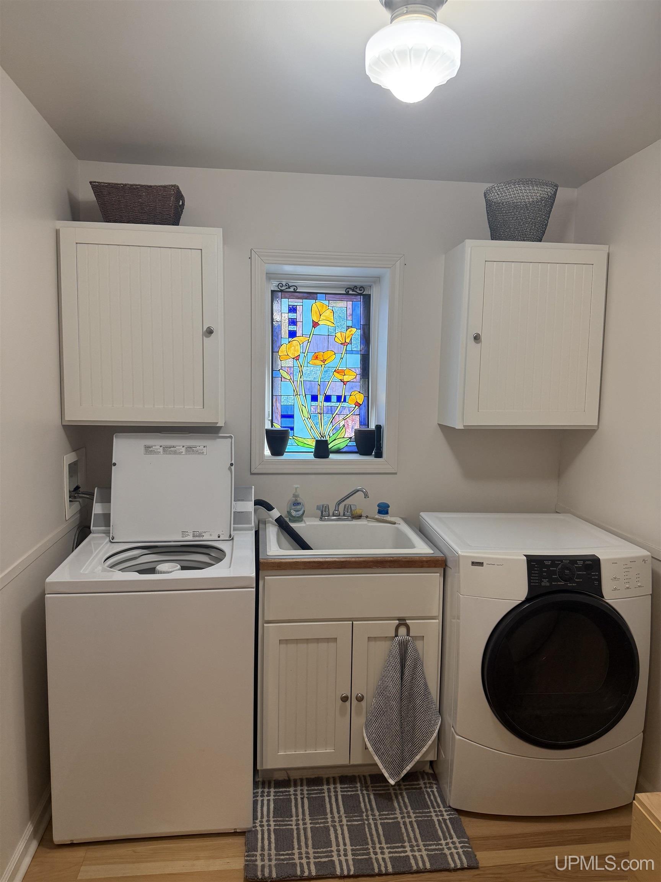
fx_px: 611
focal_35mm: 24
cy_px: 441
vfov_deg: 71.6
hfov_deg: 56.8
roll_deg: -0.3
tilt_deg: -6.1
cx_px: 330
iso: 160
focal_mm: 6.76
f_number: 1.78
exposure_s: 1/136
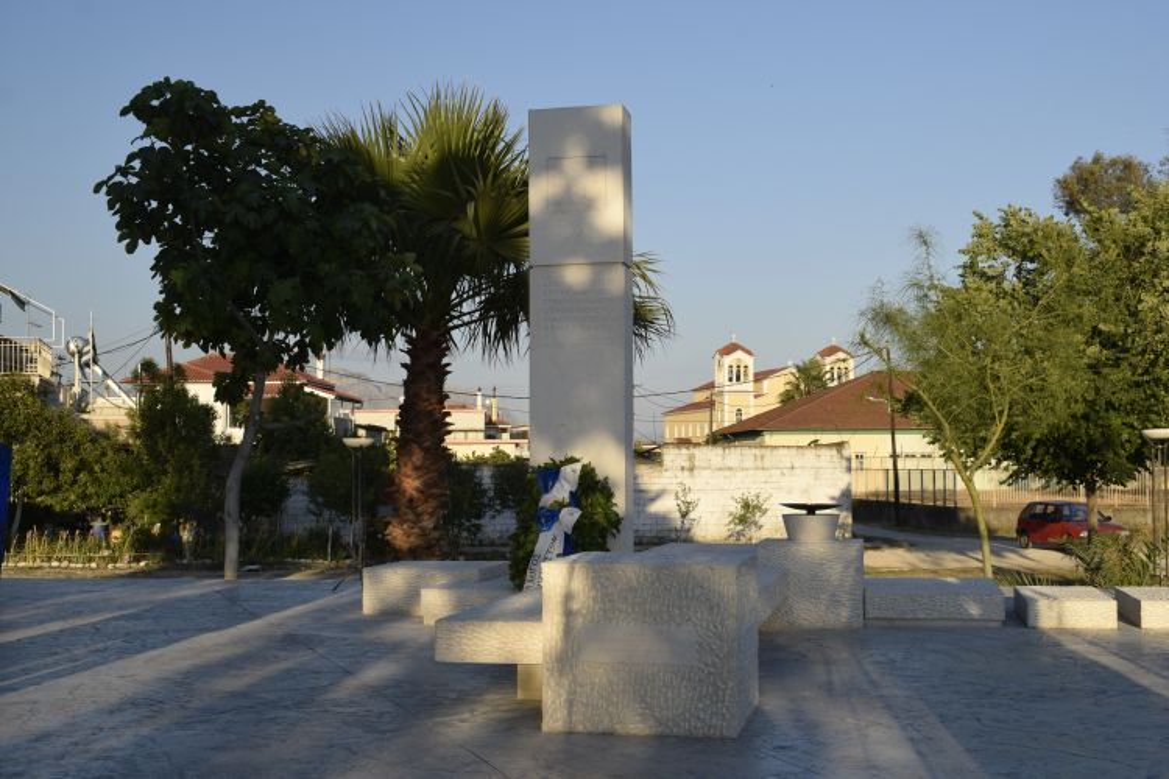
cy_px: 390
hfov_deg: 43.6
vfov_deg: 29.9
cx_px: 584
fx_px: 1461
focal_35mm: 45
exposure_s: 1/250
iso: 280
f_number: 8
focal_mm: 30
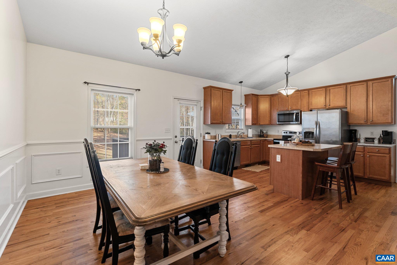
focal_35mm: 16
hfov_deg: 95.3
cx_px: 198
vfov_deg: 72.4
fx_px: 181
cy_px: 132
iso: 1000
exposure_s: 1/13
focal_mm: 16.4
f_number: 7.1
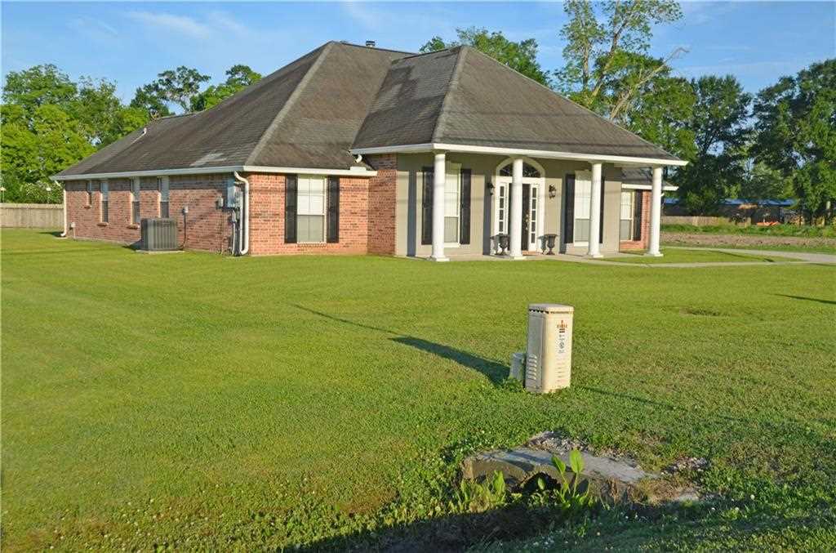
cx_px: 418
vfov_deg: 32.8
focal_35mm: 40
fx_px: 938
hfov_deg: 48.0
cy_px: 276
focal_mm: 27
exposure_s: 1/250
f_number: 8
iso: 100
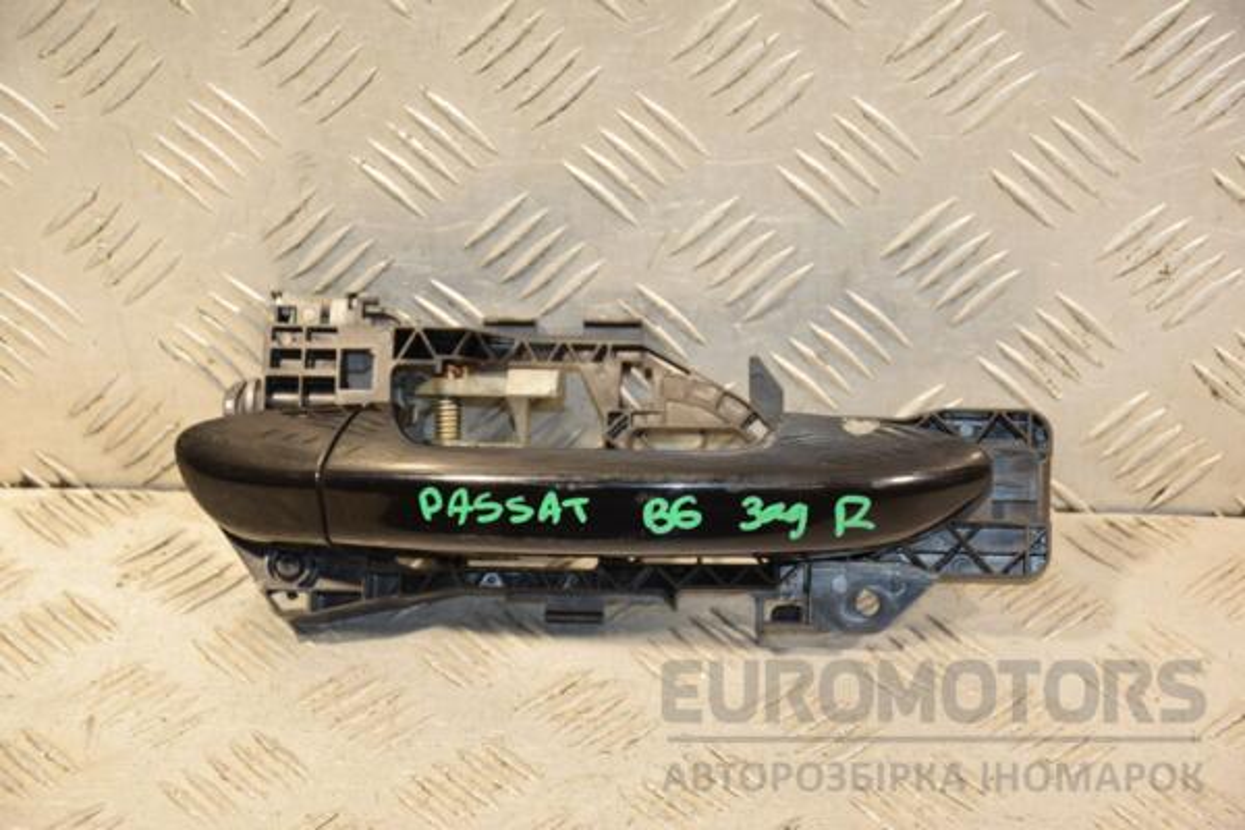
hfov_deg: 19.5
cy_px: 415
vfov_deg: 13.0
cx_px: 622
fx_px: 3631
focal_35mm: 105
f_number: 5.3
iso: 800
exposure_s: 1/160
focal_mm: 70
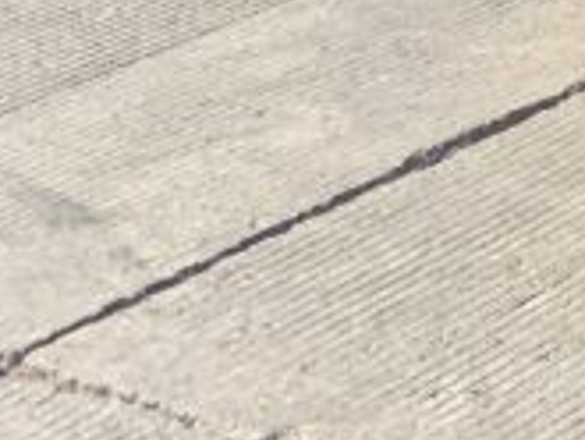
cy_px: -791
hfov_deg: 8.9
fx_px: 3044
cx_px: 1790
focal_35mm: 180
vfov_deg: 7.4
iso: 16
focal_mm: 3
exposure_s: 1/1015
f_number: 1.8
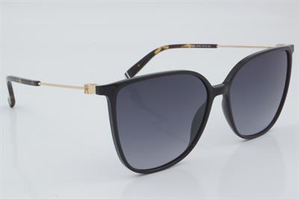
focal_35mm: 75
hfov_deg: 27.0
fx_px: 622
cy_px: 100
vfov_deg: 18.2
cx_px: 150
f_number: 32
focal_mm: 50
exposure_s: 1/3
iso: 100
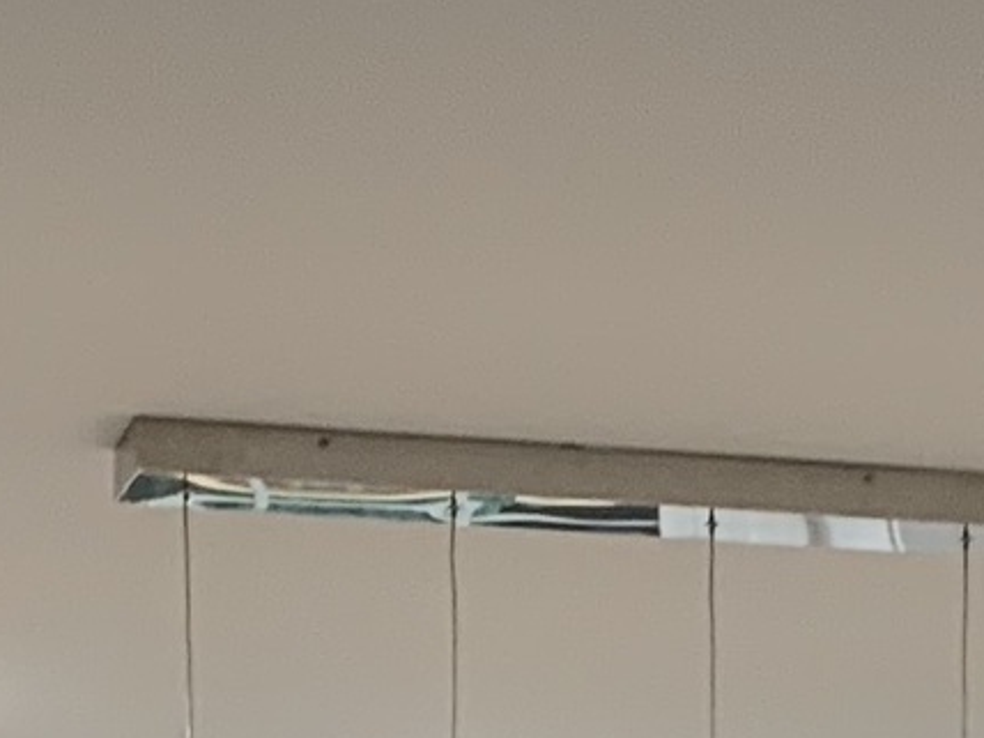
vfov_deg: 6.6
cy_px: 2053
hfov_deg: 9.5
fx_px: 5913
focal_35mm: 208
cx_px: 669
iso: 40
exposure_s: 1/60
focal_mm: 3
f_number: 1.8
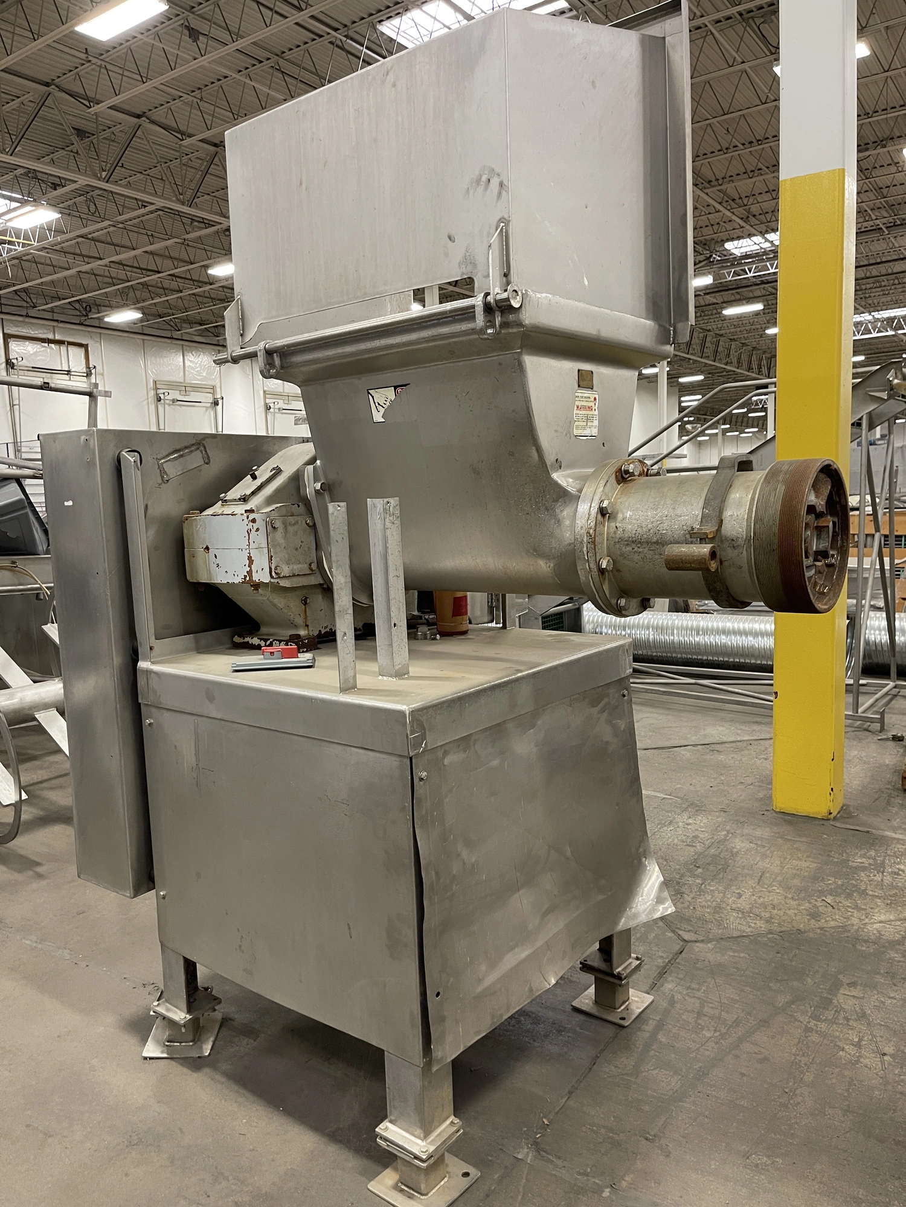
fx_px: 907
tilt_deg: -8.2
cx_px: 453
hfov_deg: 53.1
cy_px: 604
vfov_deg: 67.3
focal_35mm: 26
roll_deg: +1.4
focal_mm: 5.1
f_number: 1.6
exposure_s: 1/60
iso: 200
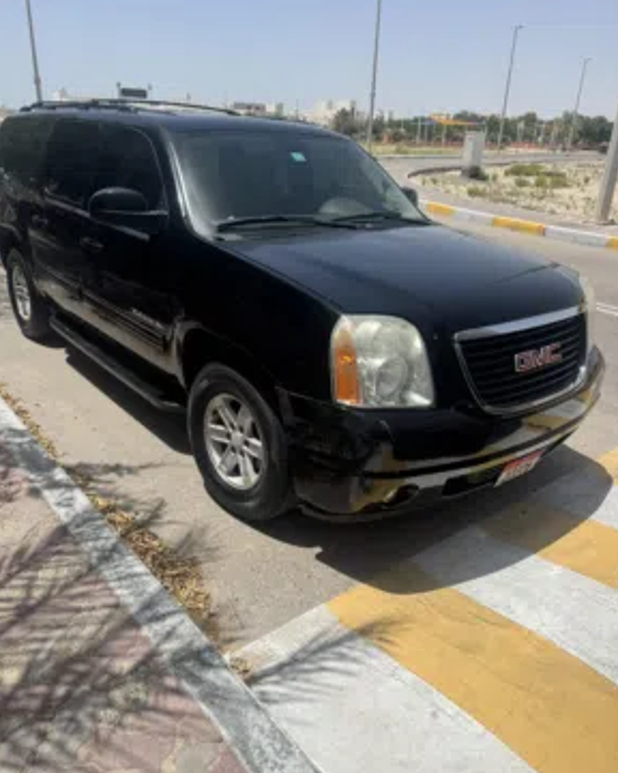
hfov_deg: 54.9
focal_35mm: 26
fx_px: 594
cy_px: 399
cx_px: 300
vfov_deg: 66.0
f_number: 1.78
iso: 80
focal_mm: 6.76
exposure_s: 1/7092
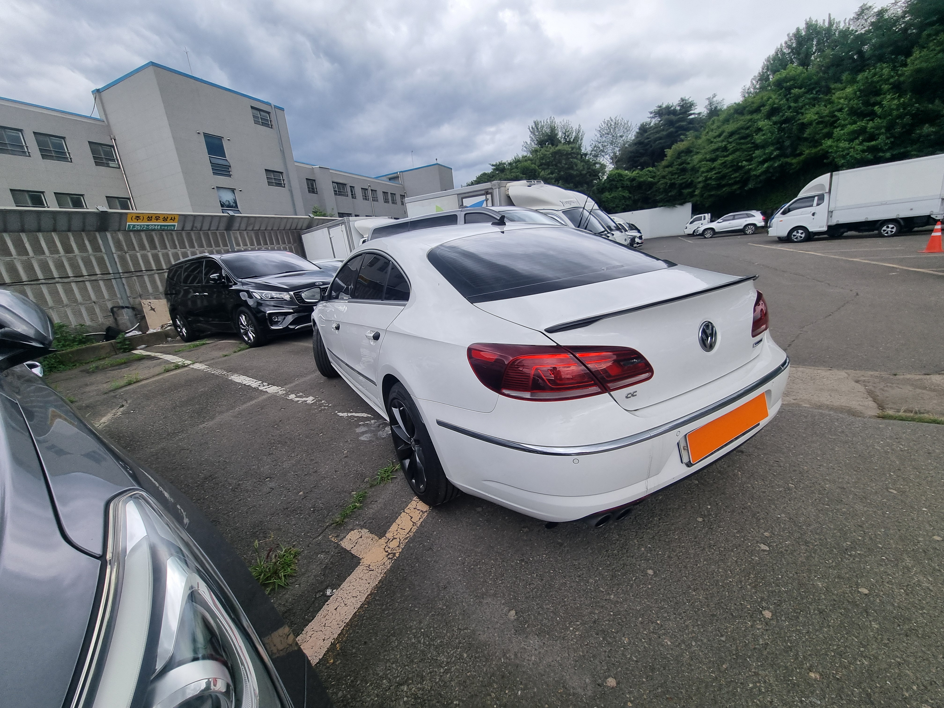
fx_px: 355
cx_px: 472
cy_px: 354
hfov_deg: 106.2
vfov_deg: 89.9
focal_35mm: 13
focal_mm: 2.2
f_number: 2.2
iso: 50
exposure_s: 1/610
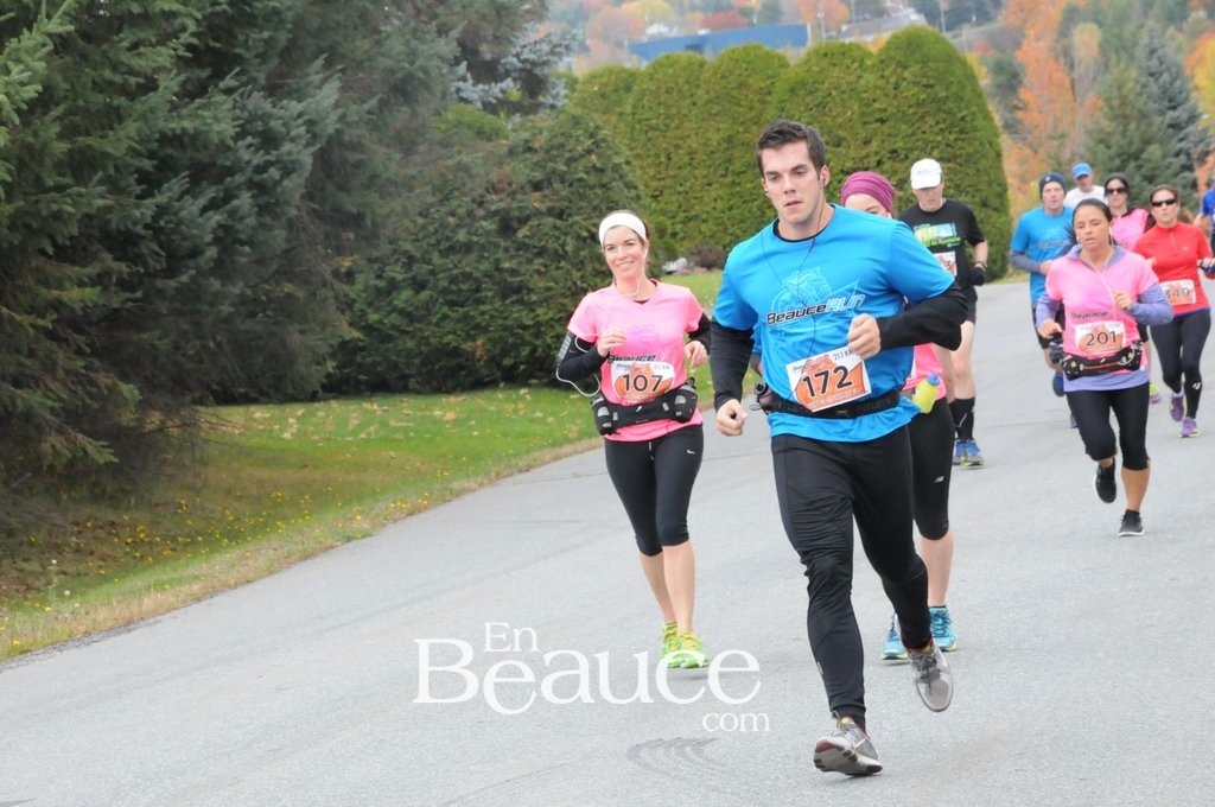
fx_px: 5309
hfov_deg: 13.1
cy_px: 404
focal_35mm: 158
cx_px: 608
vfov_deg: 8.7
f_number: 13
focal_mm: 105
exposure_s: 1/400
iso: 2500
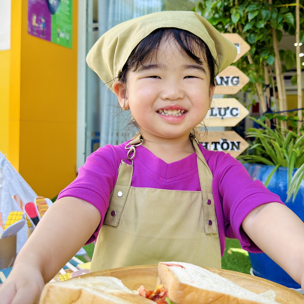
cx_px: 160
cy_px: 133
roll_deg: -1.2
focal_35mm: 37
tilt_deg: -0.3
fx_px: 368
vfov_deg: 44.8
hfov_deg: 44.9
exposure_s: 1/290
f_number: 1.78
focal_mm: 6.76
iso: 64
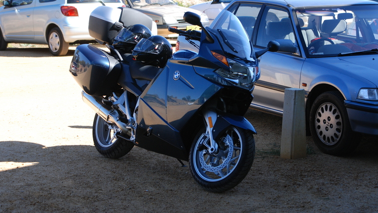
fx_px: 1002
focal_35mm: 100
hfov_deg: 21.4
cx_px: 192
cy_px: 89
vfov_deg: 12.1
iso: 360
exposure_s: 1/500
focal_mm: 60
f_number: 4.8
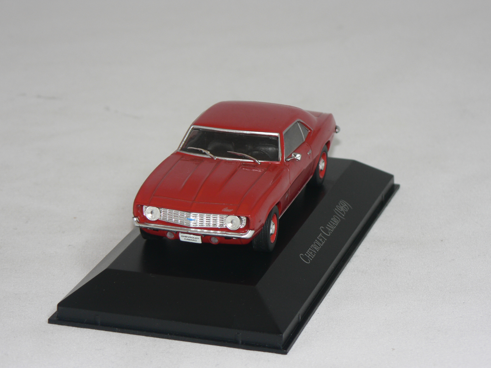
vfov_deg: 11.4
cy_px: 184
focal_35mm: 130
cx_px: 246
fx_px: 1844
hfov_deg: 15.2
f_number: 3.2
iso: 80
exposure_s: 1/60
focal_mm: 21.6
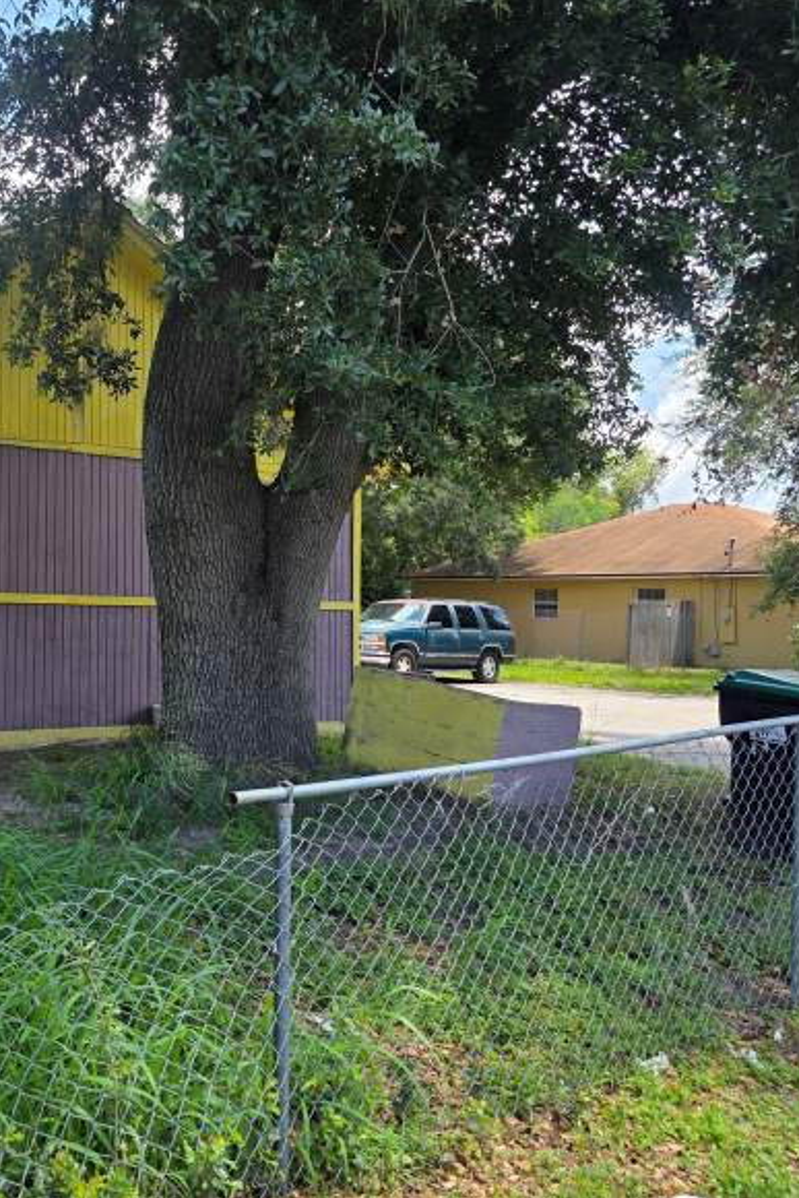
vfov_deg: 57.2
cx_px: 64
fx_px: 1098
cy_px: 580
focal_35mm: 33
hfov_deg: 37.1
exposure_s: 1/1550
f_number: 1.7
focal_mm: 6.3
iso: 80
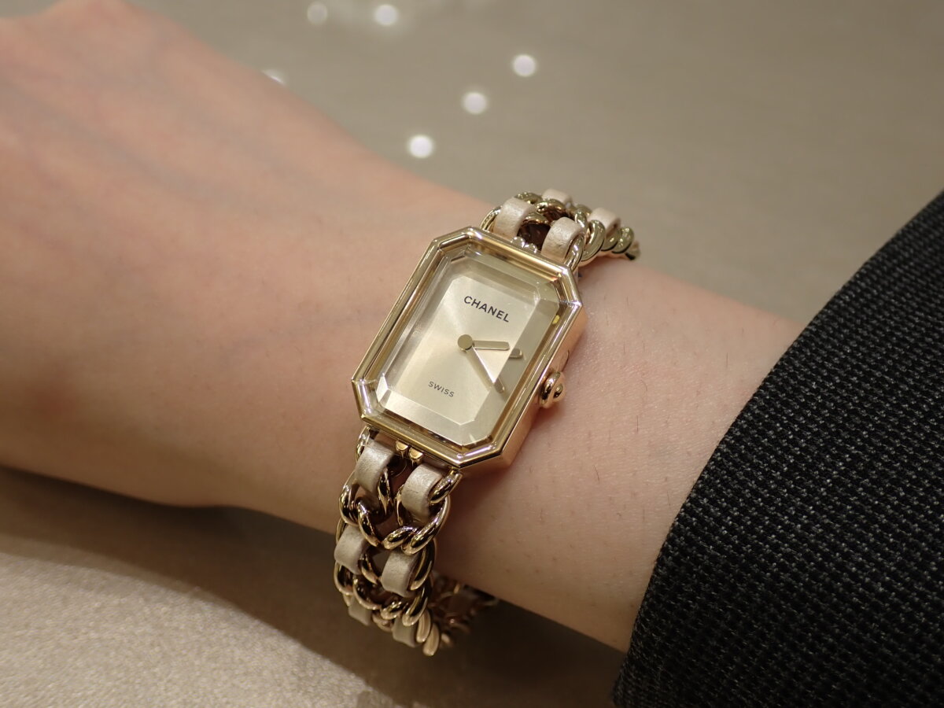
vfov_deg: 32.9
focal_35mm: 44
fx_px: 1200
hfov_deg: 42.9
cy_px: 354
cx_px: 472
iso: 100
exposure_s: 1/125
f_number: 2.9
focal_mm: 7.84
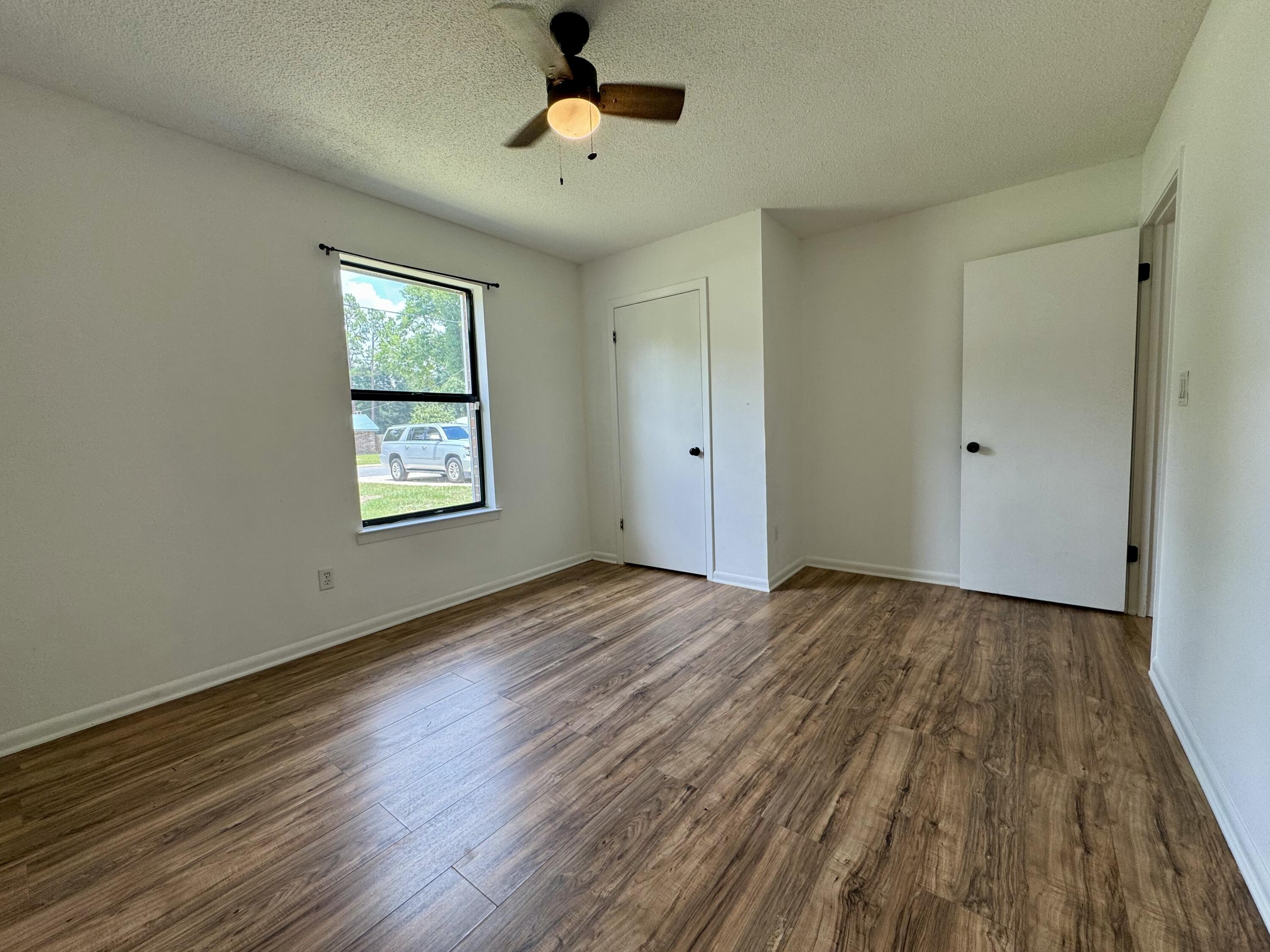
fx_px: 514
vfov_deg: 85.7
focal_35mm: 14
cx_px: 635
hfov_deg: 102.1
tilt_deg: -5.5
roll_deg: +1.9
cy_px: 476
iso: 64
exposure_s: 1/120
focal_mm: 2.22
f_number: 2.2
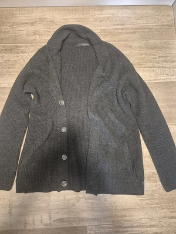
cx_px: 88
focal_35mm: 23
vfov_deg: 73.9
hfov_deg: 58.9
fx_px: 156
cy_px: 117
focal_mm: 5.4
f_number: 1.8
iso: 2000
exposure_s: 1/50
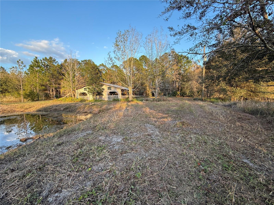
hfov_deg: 102.1
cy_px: 102
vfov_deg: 85.7
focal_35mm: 14
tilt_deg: -3.9
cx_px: 137
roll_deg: +0.7
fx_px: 111
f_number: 2.2
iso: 50
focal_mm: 2.22
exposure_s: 1/260
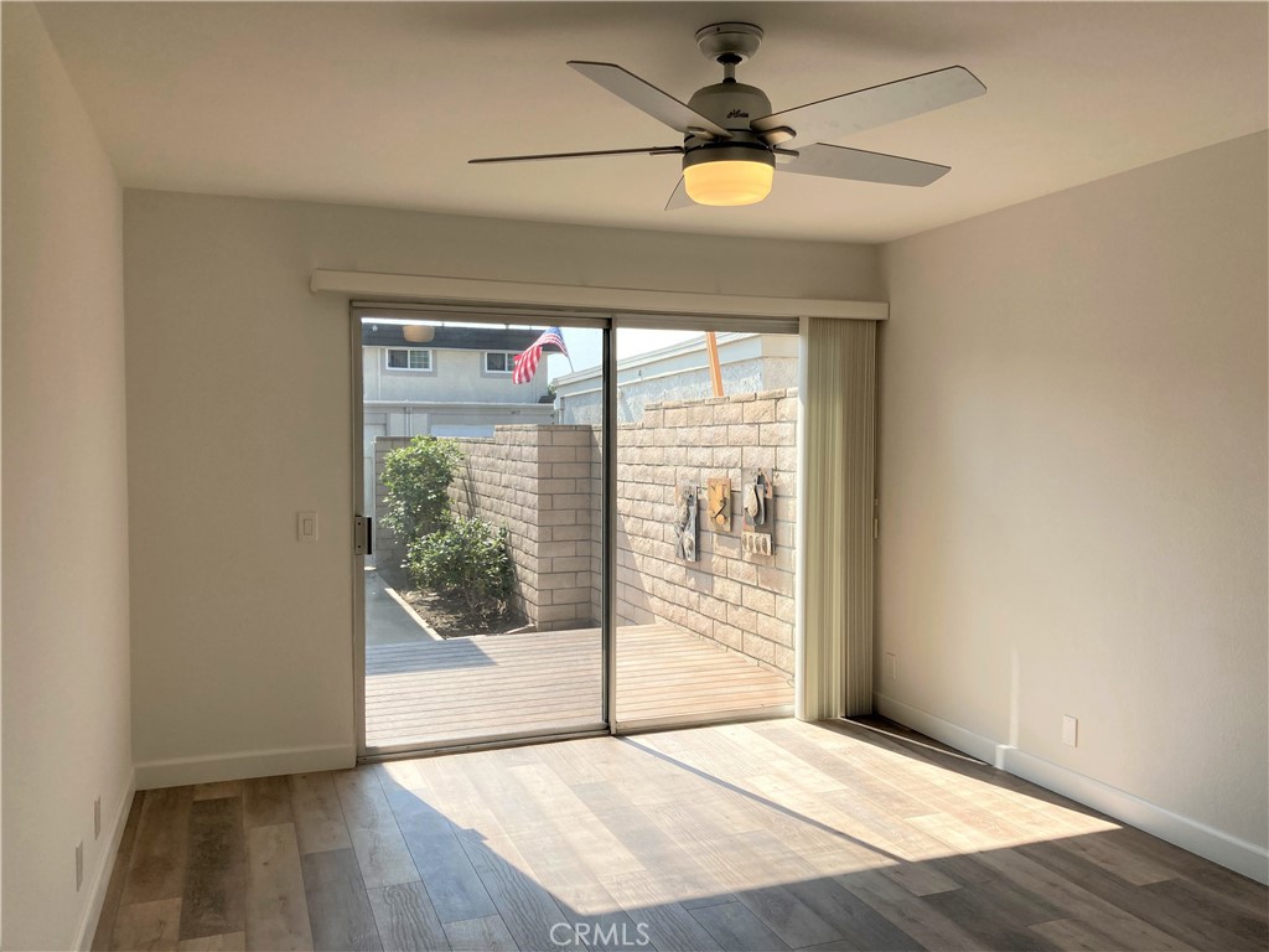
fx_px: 1026
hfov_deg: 63.4
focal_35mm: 28
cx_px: 634
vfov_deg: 49.7
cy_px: 476
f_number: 1.8
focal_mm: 3.99
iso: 20
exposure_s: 1/810
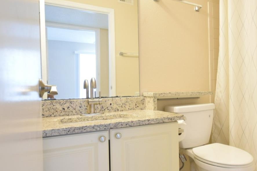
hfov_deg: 64.8
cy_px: 90
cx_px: 181
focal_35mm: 27
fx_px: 193
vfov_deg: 47.9
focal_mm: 10
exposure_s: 1/60
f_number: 4
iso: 1600
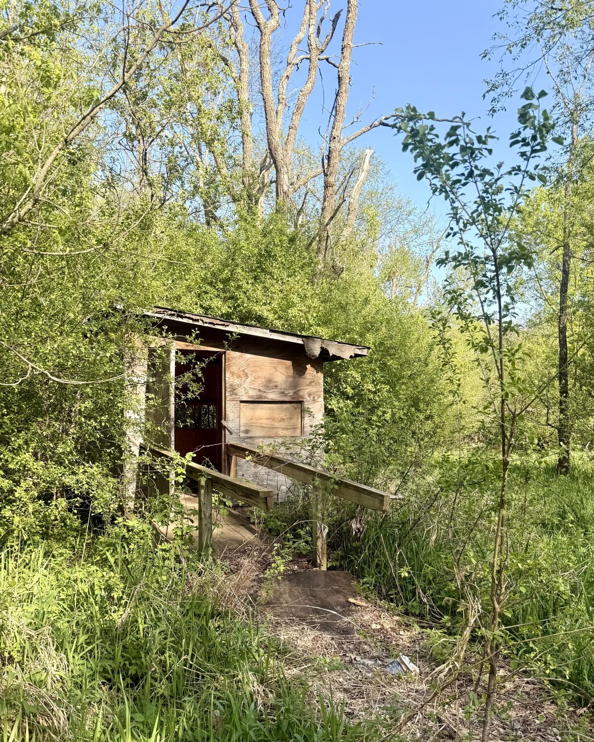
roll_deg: -0.4
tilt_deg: +1.7
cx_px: 253
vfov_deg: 57.0
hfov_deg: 47.0
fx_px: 681
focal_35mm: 31
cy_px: 422
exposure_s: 1/1271
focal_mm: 6.76
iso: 80
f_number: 1.78
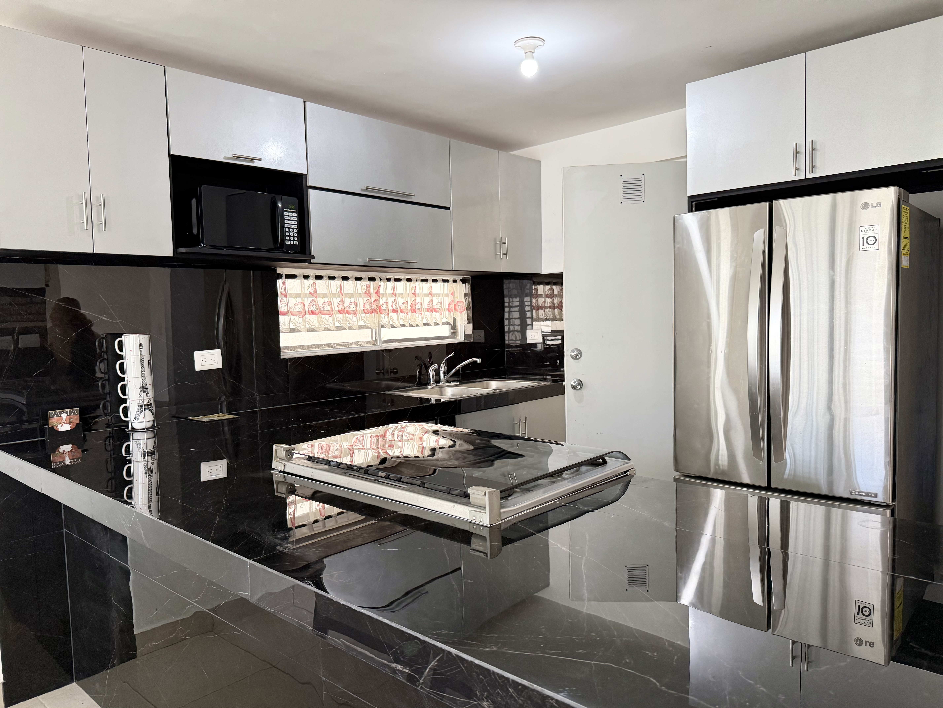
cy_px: 354
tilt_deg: -3.1
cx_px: 472
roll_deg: +1.3
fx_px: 654
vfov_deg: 56.8
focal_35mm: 24
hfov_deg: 71.6
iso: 200
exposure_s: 1/120
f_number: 1.78
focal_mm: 6.76
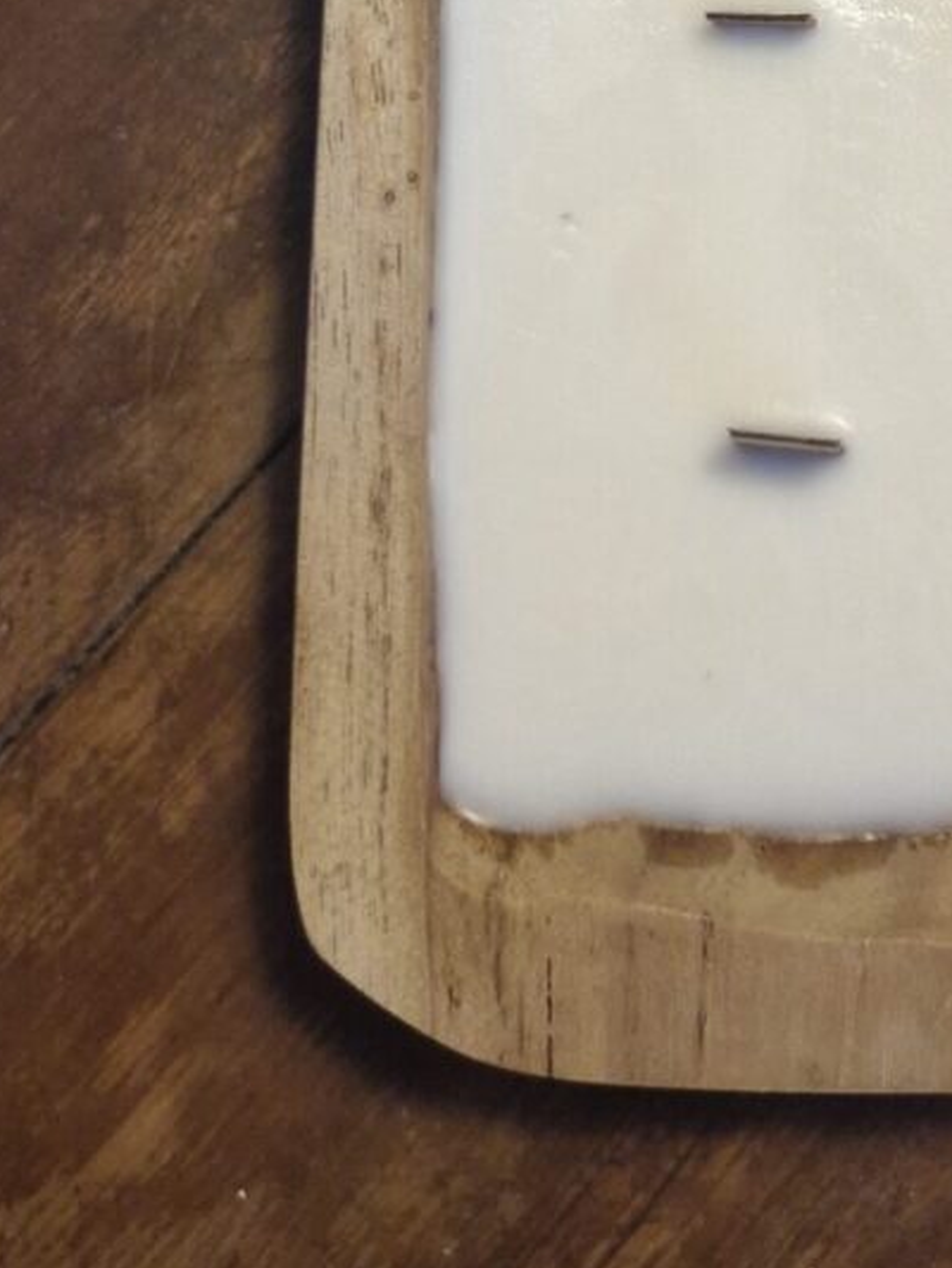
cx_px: 764
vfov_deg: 24.4
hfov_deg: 21.1
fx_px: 2529
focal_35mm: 69
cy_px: -397
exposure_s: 1/100
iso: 64
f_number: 1.8
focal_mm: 5.54
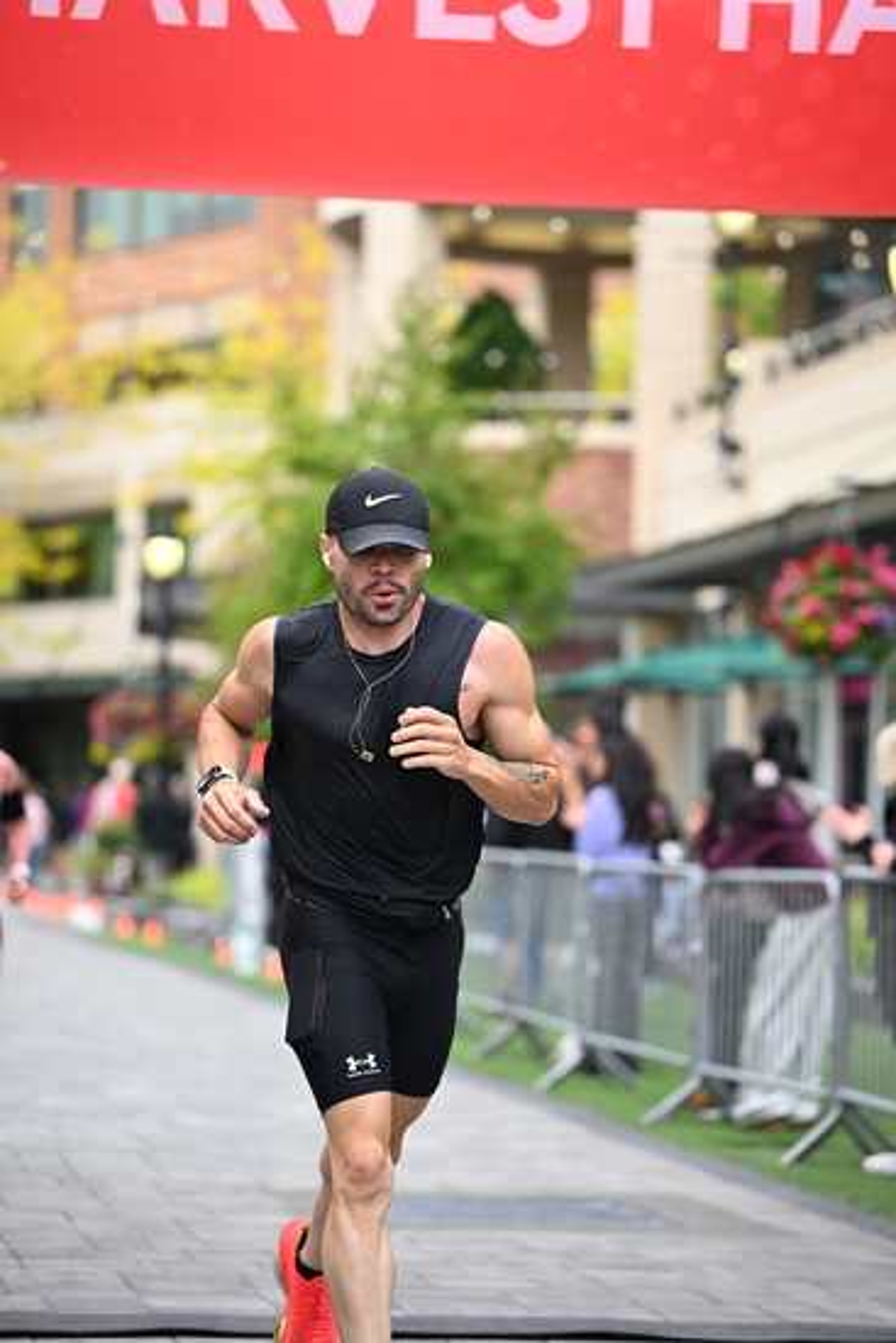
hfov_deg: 11.9
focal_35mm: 115
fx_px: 4290
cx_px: 448
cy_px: 672
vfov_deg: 17.8
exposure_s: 1/2000
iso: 1000
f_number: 2.8
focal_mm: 115
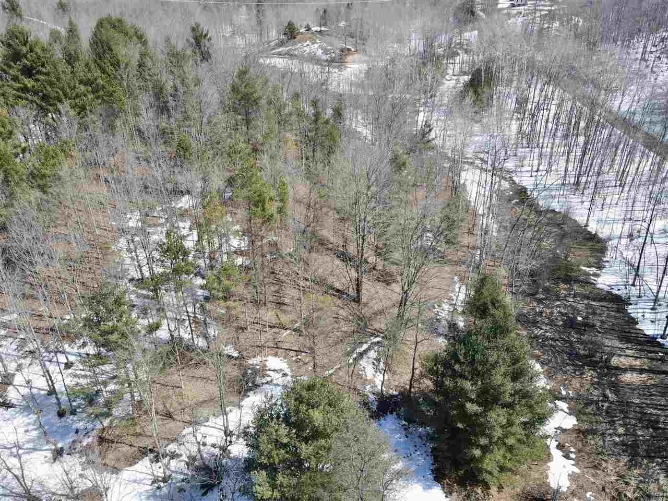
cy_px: 250
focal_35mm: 24
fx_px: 463
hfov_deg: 71.6
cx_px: 334
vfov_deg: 56.8
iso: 100
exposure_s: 1/400
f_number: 2.8
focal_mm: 4.5
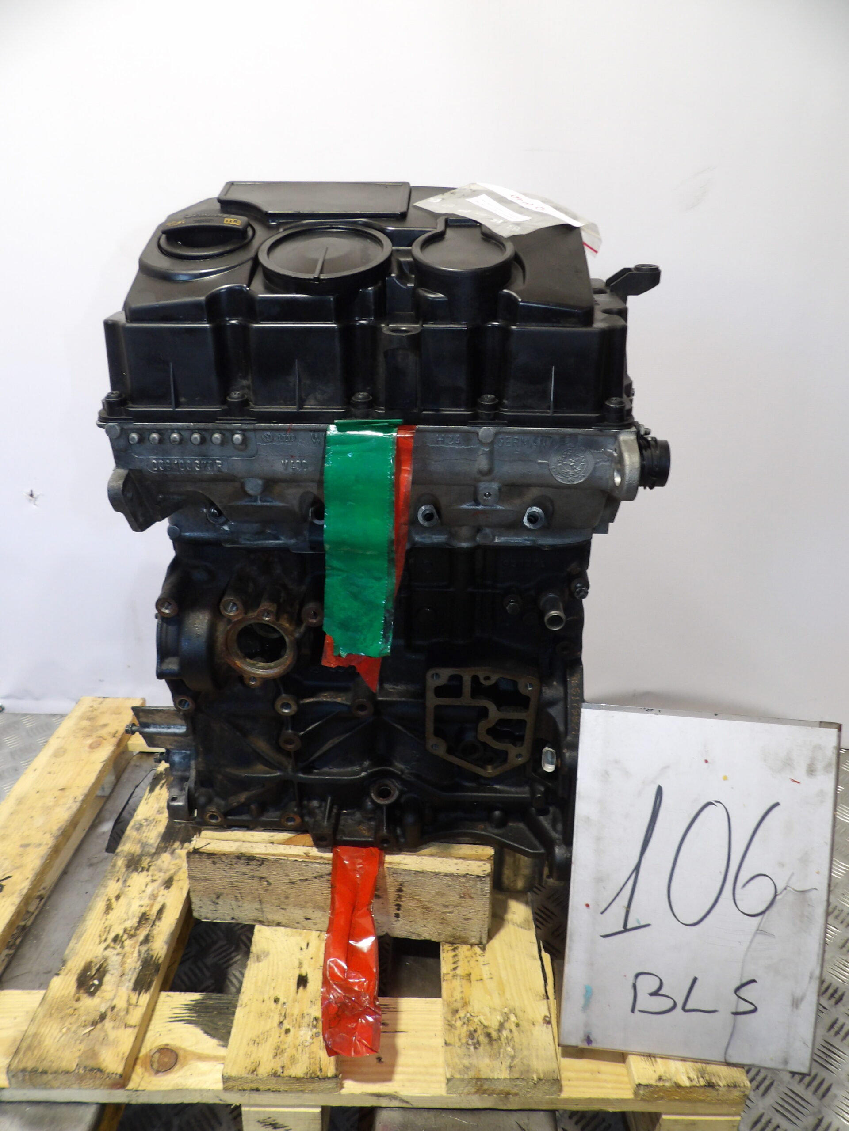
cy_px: 566
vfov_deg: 71.6
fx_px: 785
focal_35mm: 24
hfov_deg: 56.8
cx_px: 424
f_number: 2.8
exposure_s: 1/33
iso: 167
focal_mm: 4.3
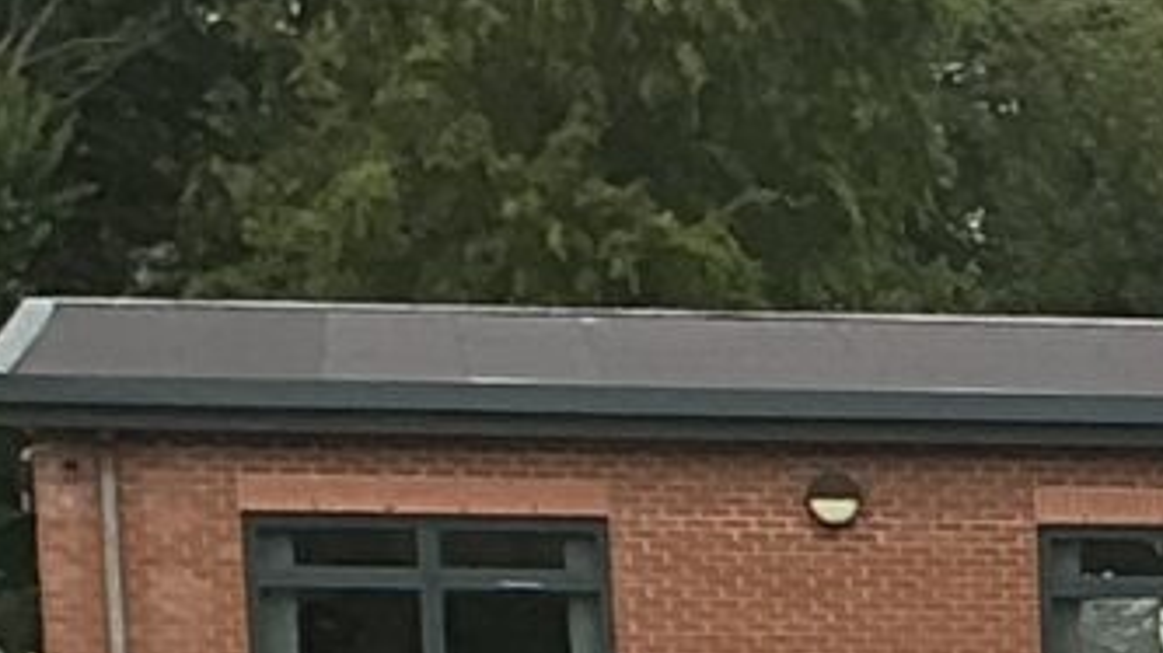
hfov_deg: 8.3
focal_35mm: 243
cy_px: 1826
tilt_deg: -2.8
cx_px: 2550
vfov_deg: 4.8
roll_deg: +0.6
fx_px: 7491
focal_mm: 3
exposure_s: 1/1144
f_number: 1.8
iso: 25
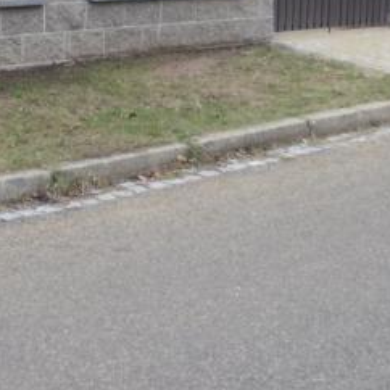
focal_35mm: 105
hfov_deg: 16.1
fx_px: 1338
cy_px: 76
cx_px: -31
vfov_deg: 16.5
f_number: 3.5
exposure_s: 1/20
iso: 125
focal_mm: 6.3
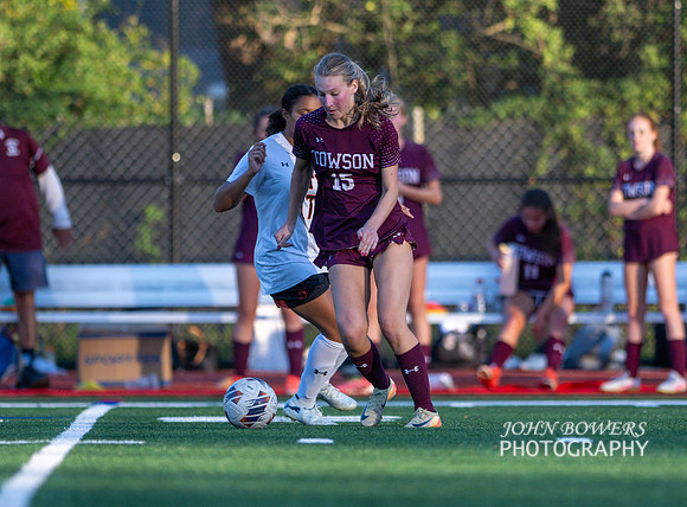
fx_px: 11238
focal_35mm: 570
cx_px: 403
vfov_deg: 2.6
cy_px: 204
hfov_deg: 3.5
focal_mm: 300
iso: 450
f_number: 2.8
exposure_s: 1/1600
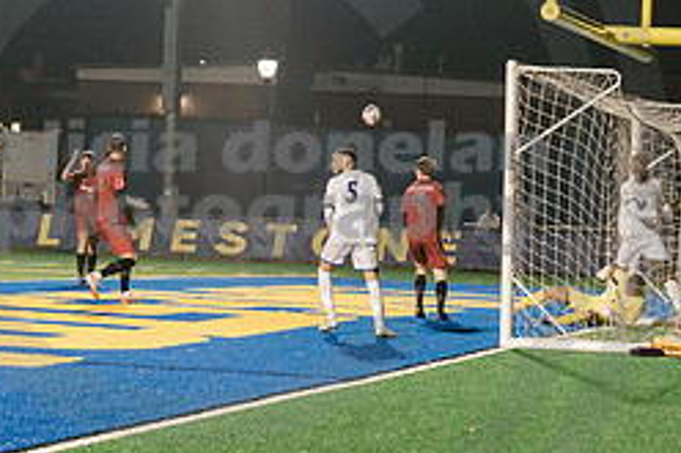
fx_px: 3100
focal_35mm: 164
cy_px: 177
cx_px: 184
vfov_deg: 8.4
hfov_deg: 12.5
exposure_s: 1/200
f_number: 4.5
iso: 2500
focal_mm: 70
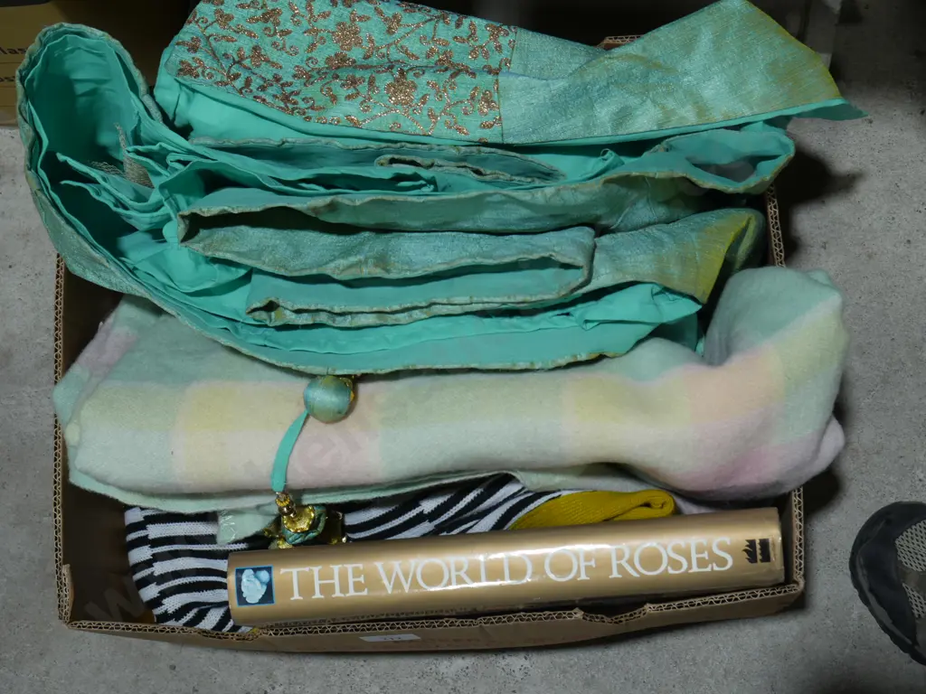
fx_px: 1391
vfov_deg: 28.0
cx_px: 463
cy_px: 347
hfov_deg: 36.8
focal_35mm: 52
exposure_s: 1/60
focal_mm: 26
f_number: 7.1
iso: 320
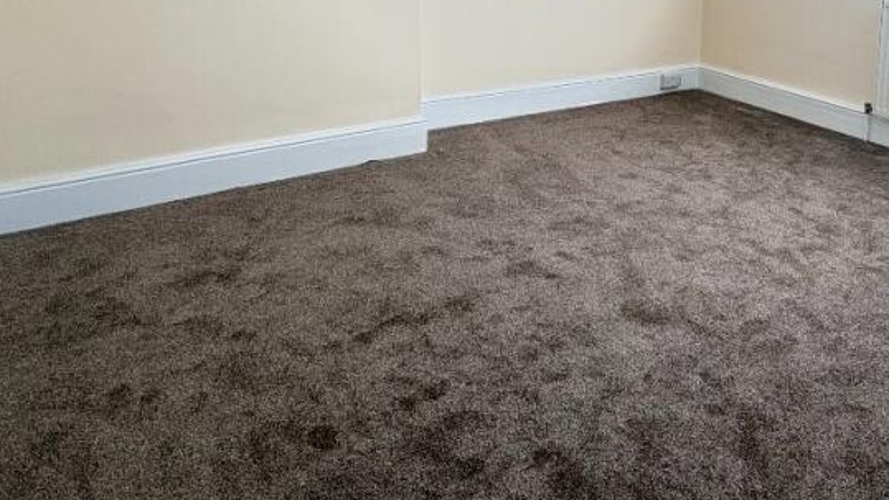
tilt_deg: -5.7
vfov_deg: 36.4
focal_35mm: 29
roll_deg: -1.5
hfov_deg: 64.5
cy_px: 8
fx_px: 684
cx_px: 586
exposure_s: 1/99
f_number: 2.2
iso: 125
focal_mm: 2.22
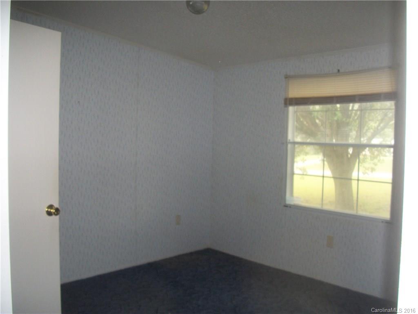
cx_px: 209
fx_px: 386
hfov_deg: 56.8
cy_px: 157
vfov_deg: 44.2
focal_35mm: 32
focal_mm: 5.7
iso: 160
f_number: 2.9
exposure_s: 1/30
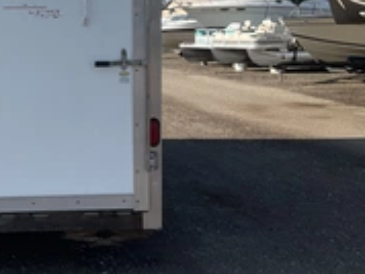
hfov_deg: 27.6
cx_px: -23
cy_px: 43
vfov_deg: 22.2
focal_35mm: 65
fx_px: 686
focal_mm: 3
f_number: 1.8
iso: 25
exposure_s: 1/1490
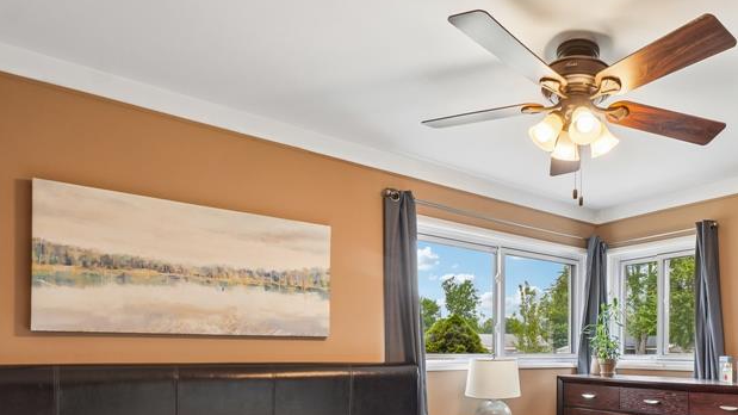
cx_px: 514
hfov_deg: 69.1
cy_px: 358
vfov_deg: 41.5
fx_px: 509
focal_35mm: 26
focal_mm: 10
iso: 400
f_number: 8
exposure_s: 1/15
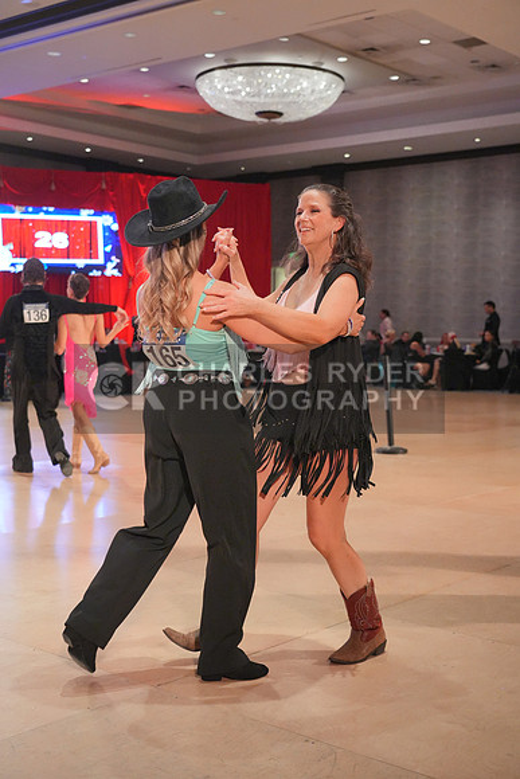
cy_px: 390
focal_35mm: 46
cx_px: 260
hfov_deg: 29.3
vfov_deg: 42.7
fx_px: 996
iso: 5000
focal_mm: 46
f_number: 4
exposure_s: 1/400
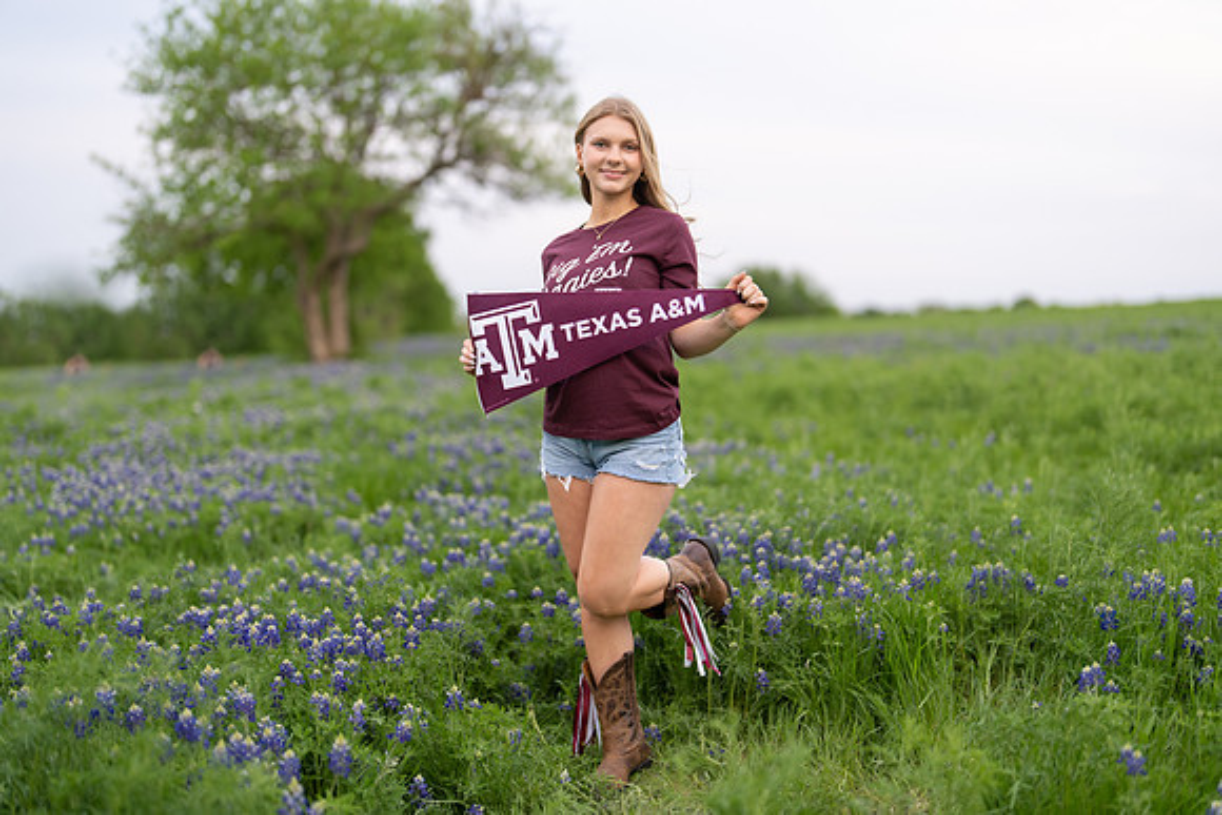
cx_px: 611
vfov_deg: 27.0
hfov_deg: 39.6
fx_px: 1698
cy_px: 408
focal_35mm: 50
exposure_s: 1/1000
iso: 250
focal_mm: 50
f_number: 1.2
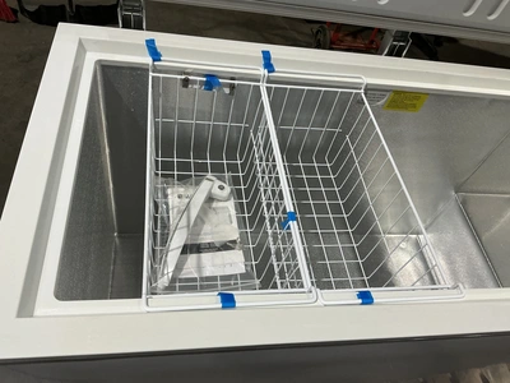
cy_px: 192
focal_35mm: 28
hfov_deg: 63.4
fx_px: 413
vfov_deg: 49.7
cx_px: 255
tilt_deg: -50.8
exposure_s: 1/87
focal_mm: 3
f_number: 1.8
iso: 64
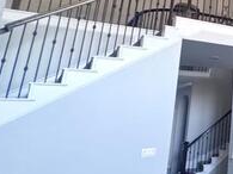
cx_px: 372
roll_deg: +2.1
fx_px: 309
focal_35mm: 46
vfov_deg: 30.8
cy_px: 38
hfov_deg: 26.1
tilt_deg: +14.6
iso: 320
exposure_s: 1/90
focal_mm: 2.22
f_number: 2.2
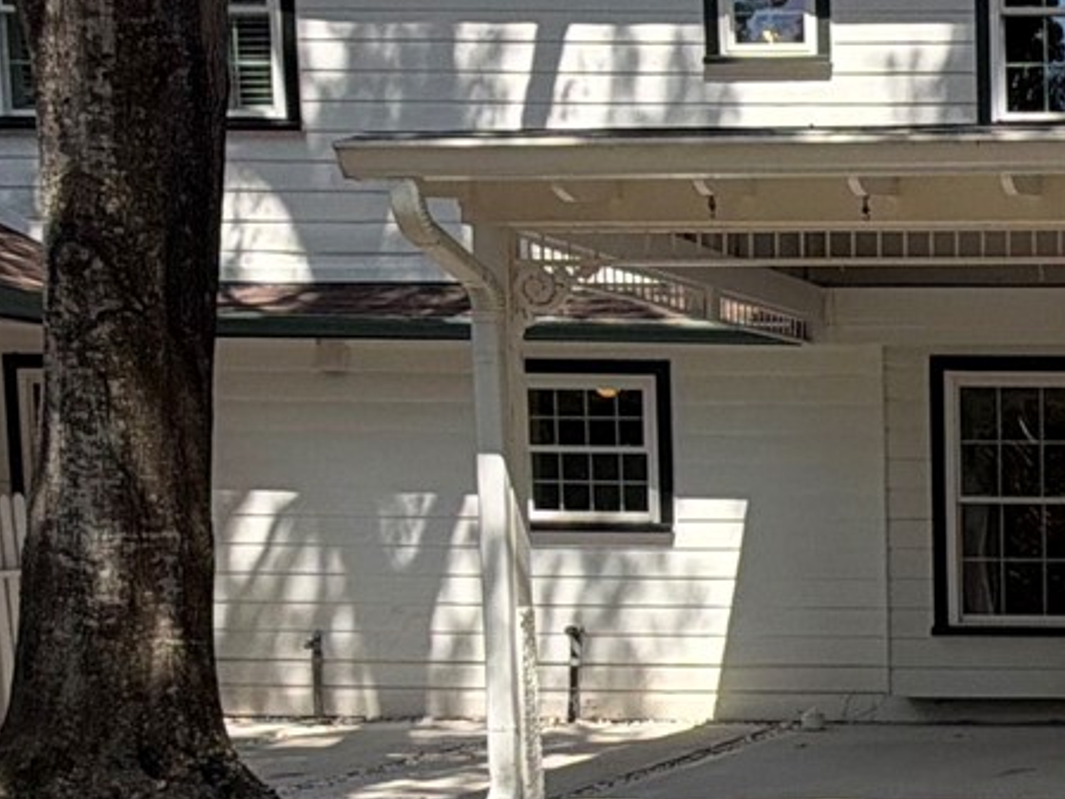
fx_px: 1969
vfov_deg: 22.3
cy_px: 744
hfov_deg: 25.8
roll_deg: +0.0
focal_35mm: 64
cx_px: 1391
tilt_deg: -6.4
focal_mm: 2.22
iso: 32
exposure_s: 1/770
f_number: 2.2
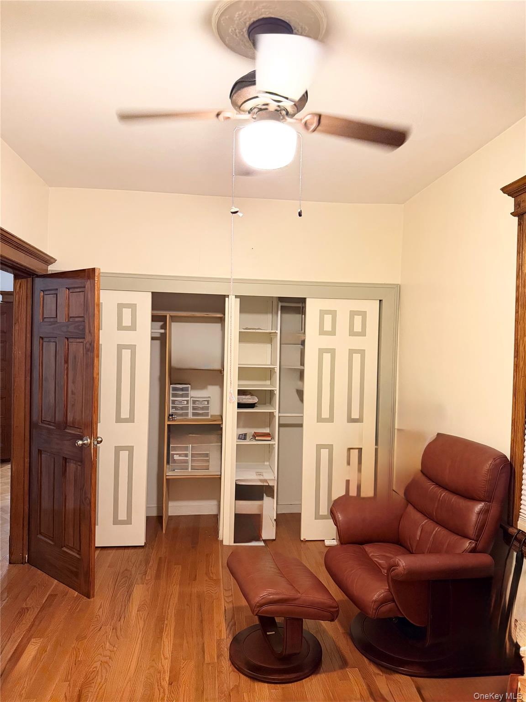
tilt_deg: -1.6
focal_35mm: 24
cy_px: 351
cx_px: 263
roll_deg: -0.8
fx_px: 486
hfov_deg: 56.8
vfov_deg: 71.6
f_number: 1.78
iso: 500
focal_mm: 6.76
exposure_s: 1/60
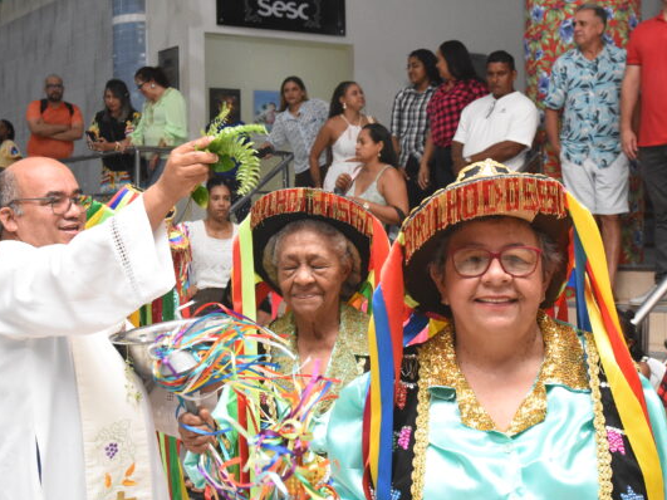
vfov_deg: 22.7
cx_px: 315
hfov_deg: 30.0
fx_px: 1246
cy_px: 221
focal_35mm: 65
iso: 4000
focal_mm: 31
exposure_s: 1/250
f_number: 5.6
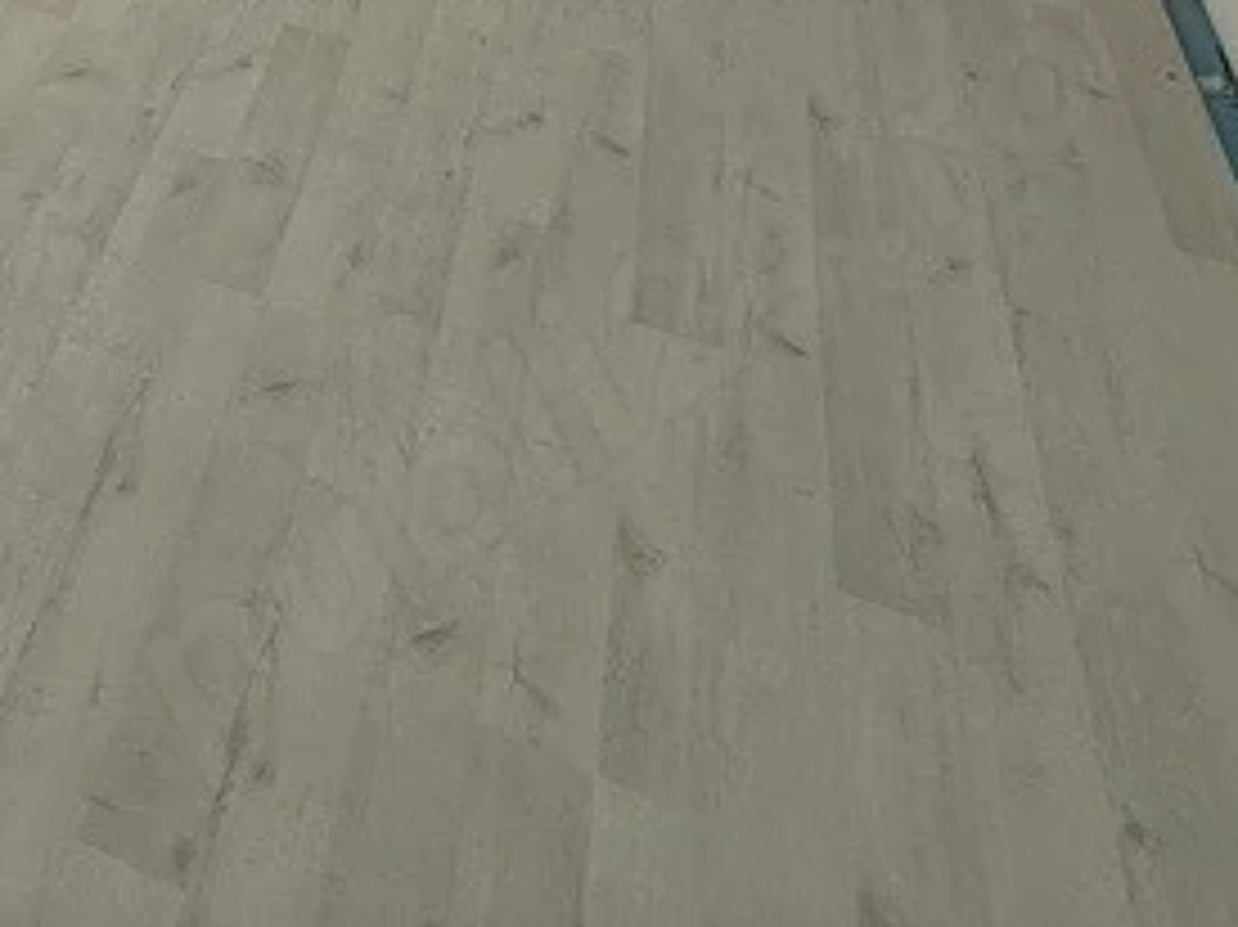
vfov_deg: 20.2
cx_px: -252
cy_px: -756
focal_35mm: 51
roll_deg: +0.5
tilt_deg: -9.1
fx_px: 1823
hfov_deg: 31.4
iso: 64
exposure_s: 1/318
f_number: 2.2
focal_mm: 2.22
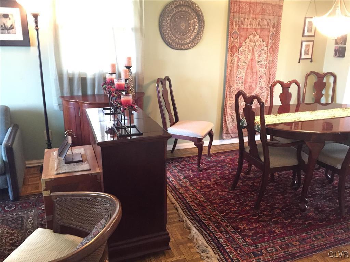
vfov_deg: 48.2
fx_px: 293
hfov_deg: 61.7
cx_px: 175
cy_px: 131
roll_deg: -1.3
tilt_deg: -17.1
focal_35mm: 29
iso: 400
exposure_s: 1/15
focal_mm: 4.15
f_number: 2.2
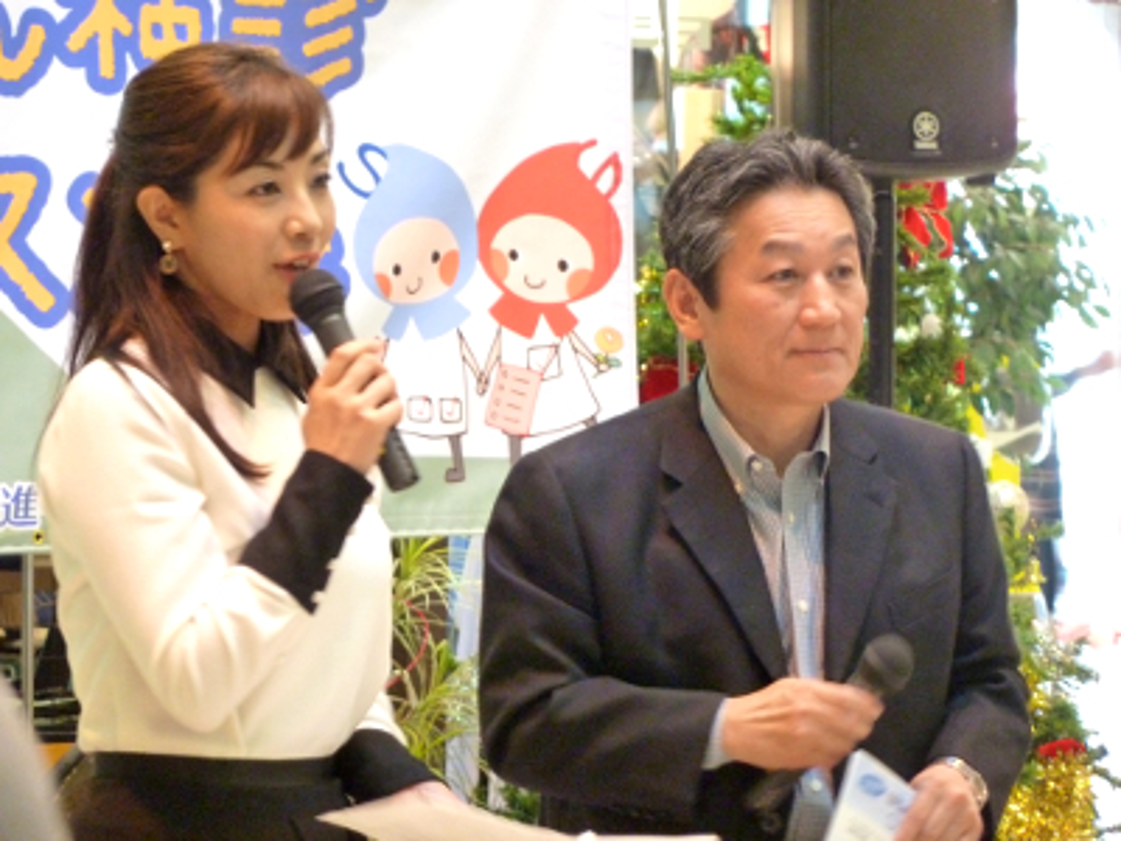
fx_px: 8420
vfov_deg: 5.7
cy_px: 420
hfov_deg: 7.6
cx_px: 560
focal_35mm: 260
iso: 800
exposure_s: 1/13
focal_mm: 42.6
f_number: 4.7
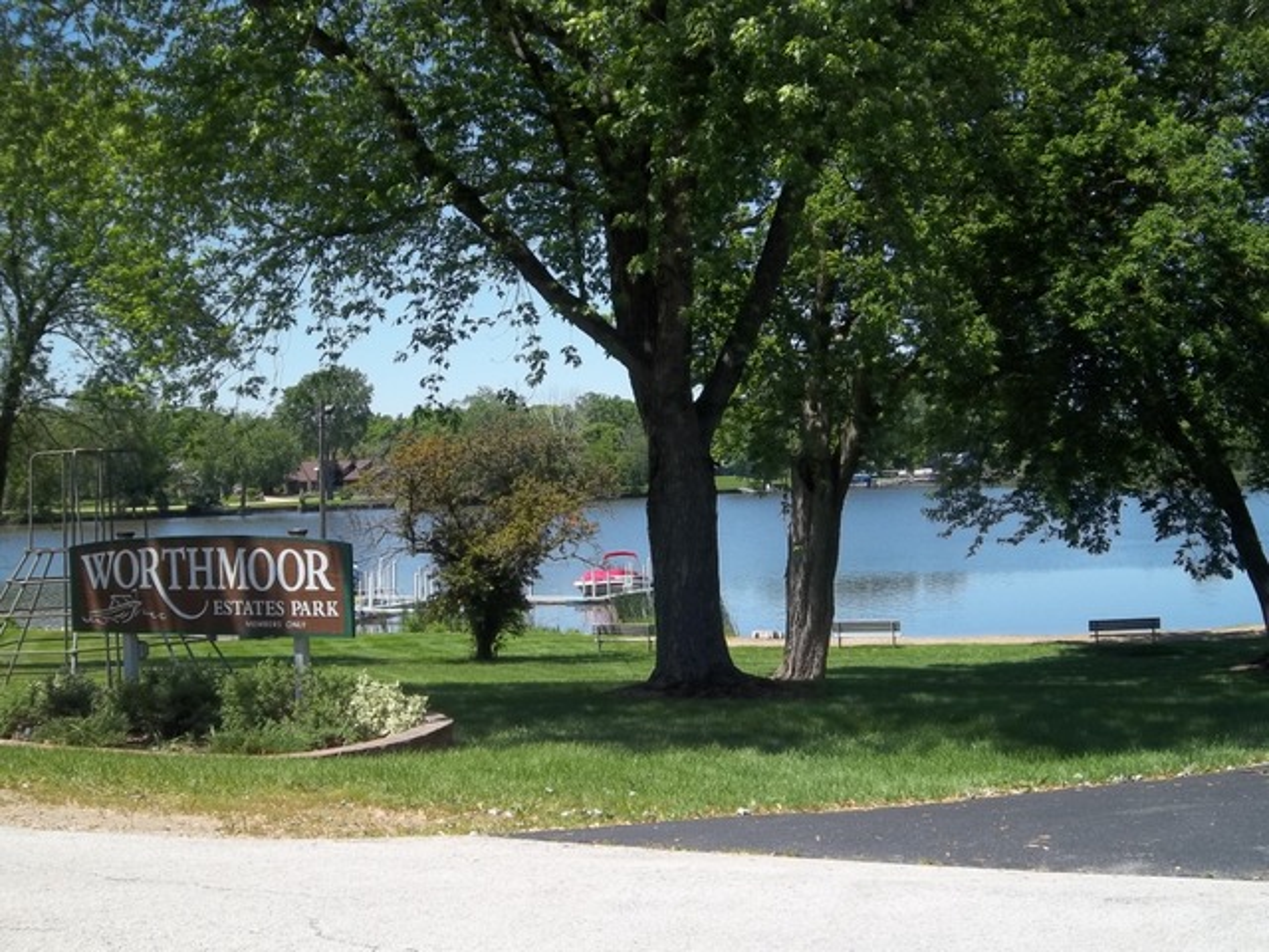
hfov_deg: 40.4
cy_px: 476
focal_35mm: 47
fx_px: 1723
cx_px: 634
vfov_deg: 30.9
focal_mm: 8.3
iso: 64
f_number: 4.58
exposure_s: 1/400
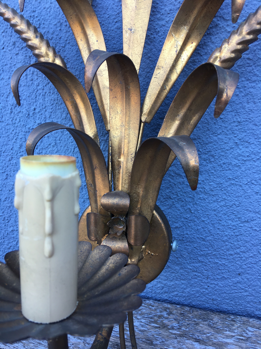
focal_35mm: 29
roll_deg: -0.4
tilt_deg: -19.2
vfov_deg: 61.7
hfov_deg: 48.2
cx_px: 130
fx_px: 292
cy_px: 174
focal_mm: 4.15
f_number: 2.2
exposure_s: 1/50
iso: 32
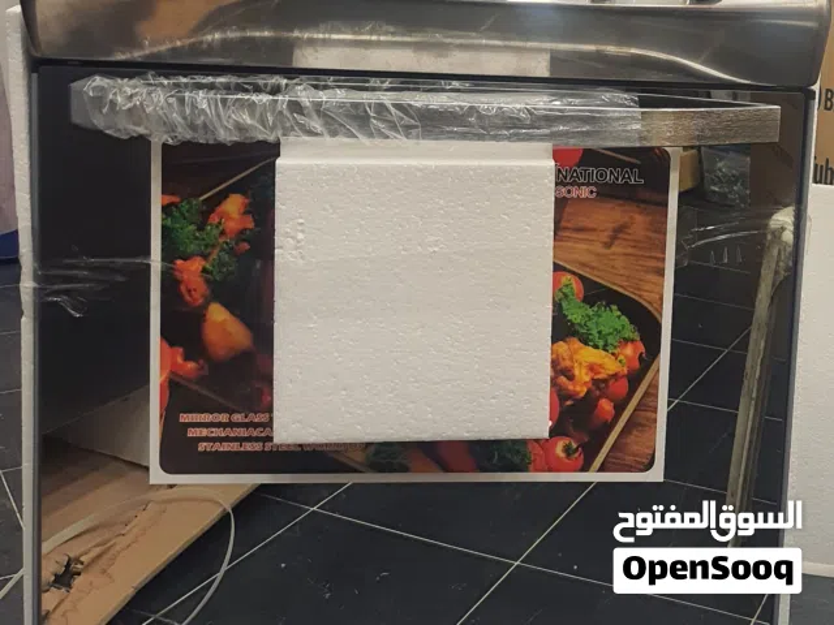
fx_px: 578
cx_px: 417
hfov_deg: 71.6
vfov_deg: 56.8
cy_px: 312
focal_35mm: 24
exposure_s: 1/100
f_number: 1.8
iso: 200
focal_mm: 5.23
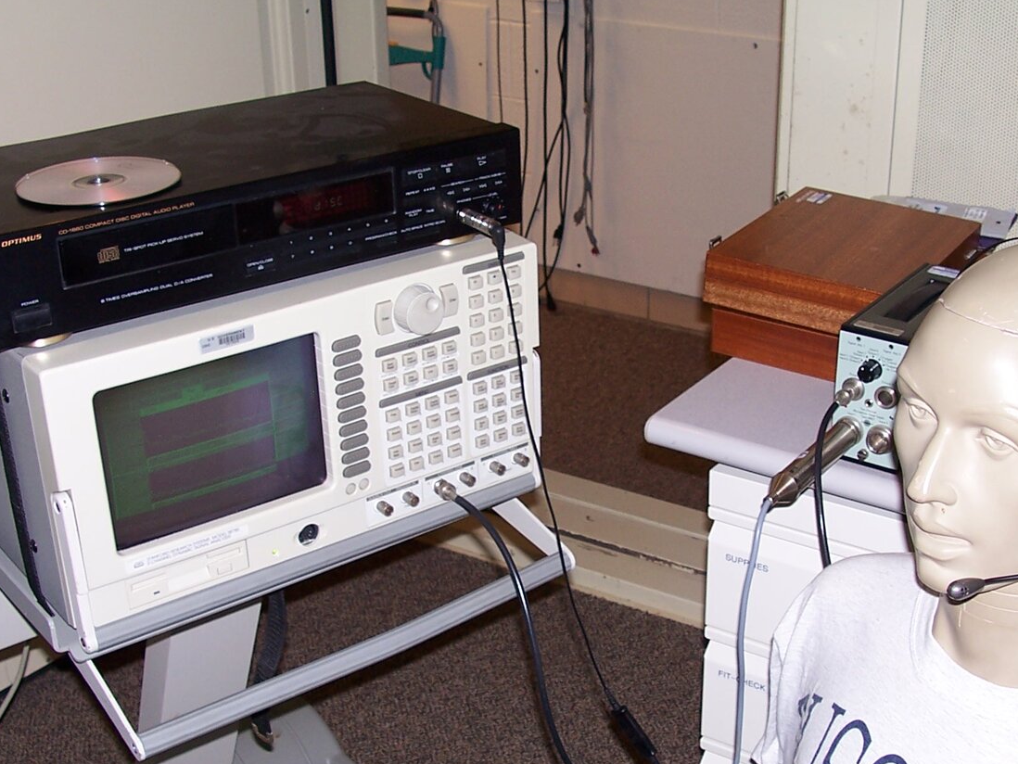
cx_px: 569
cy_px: 465
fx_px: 1500
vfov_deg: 28.5
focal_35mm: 51
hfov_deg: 37.4
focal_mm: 6
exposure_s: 1/60
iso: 80
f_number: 2.8
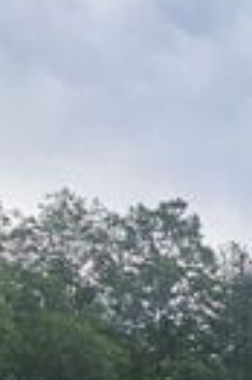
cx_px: 530
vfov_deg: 24.4
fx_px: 726
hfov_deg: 15.2
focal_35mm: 69
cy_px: 532
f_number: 2.2
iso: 50
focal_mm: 2.2
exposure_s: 1/633
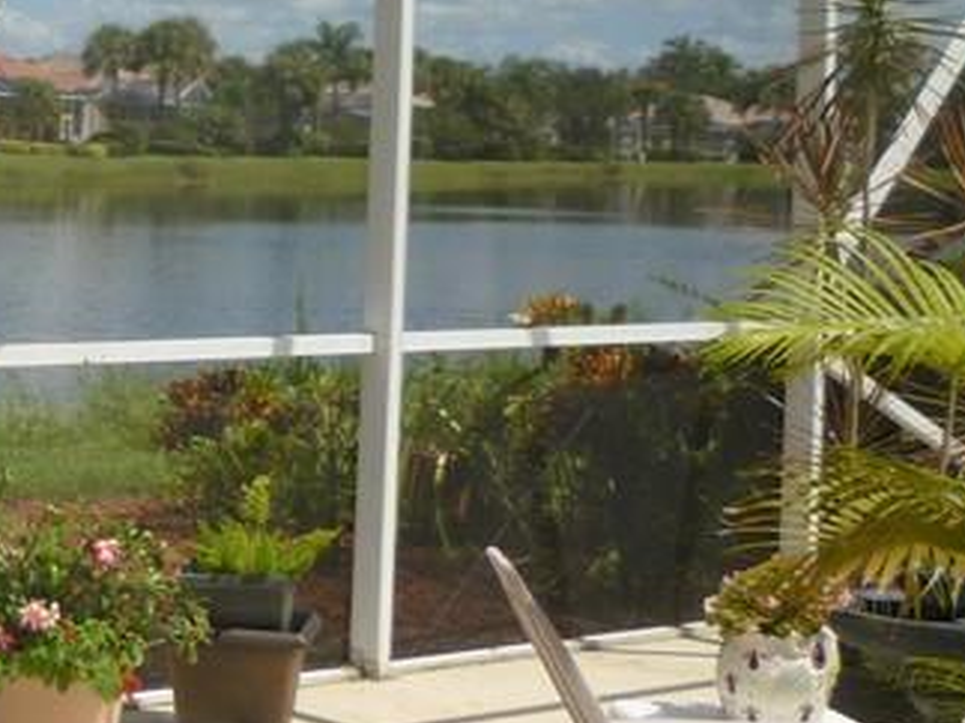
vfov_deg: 16.0
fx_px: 2564
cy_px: 164
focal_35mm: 92
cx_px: -520
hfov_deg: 18.6
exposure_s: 1/640
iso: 100
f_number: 4
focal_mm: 5.2
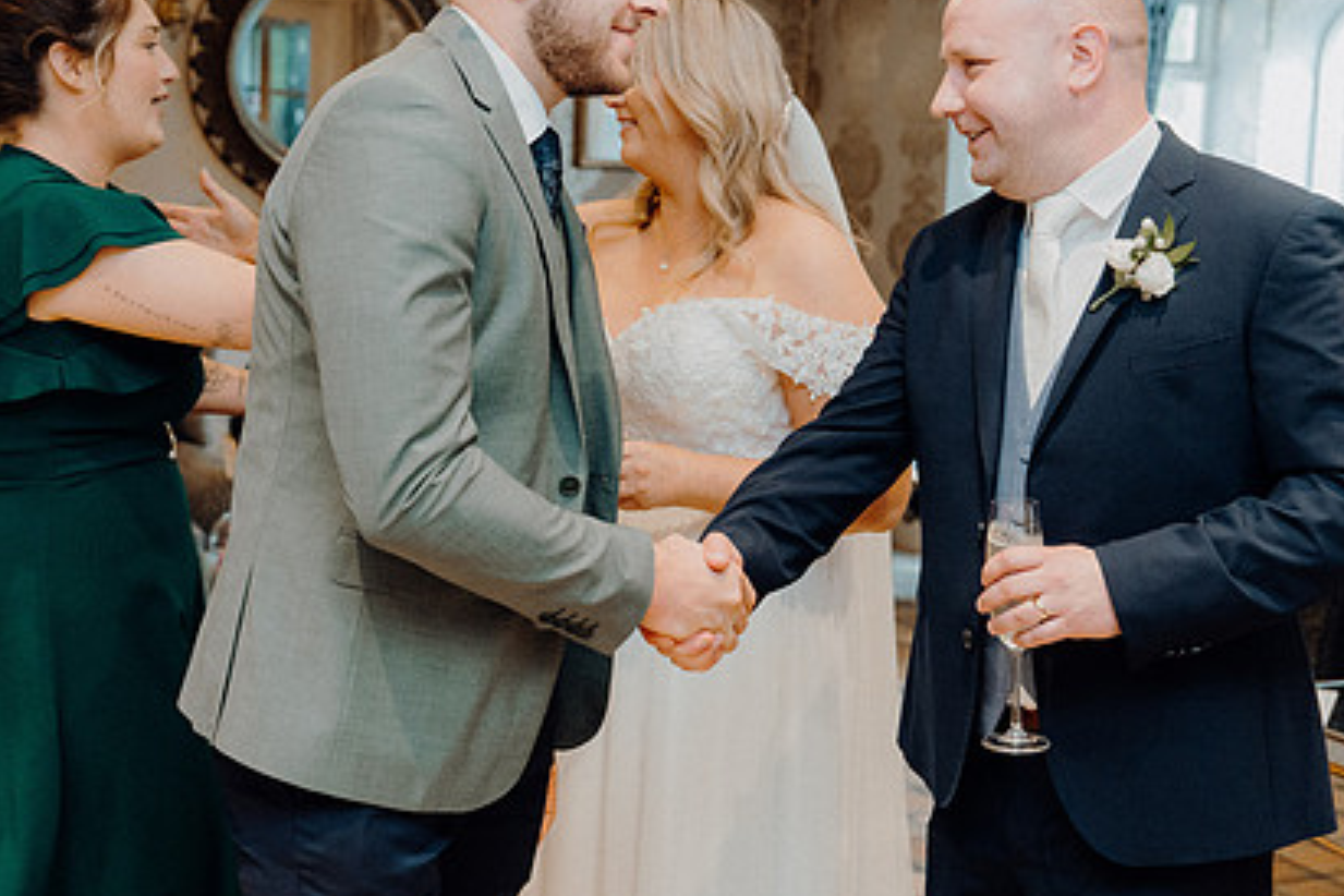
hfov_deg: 36.2
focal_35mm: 55
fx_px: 2053
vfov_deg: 24.6
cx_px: 631
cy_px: 348
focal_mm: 39
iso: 2500
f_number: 3.5
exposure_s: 1/160
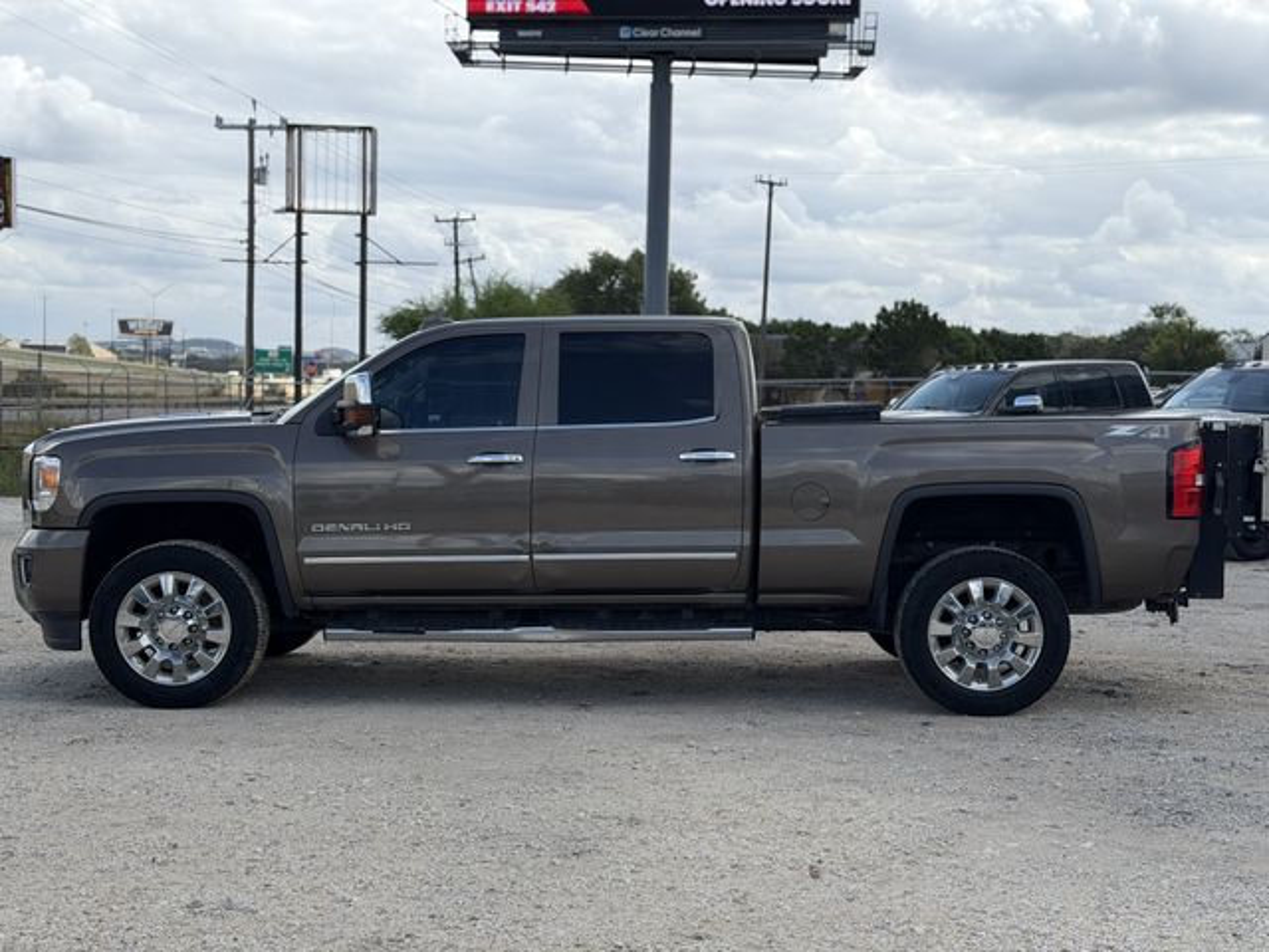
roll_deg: -0.6
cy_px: 476
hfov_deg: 39.7
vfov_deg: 30.3
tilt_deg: -3.0
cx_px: 634
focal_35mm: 48
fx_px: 1760
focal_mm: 6.76
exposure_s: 1/4098
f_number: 1.78
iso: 64
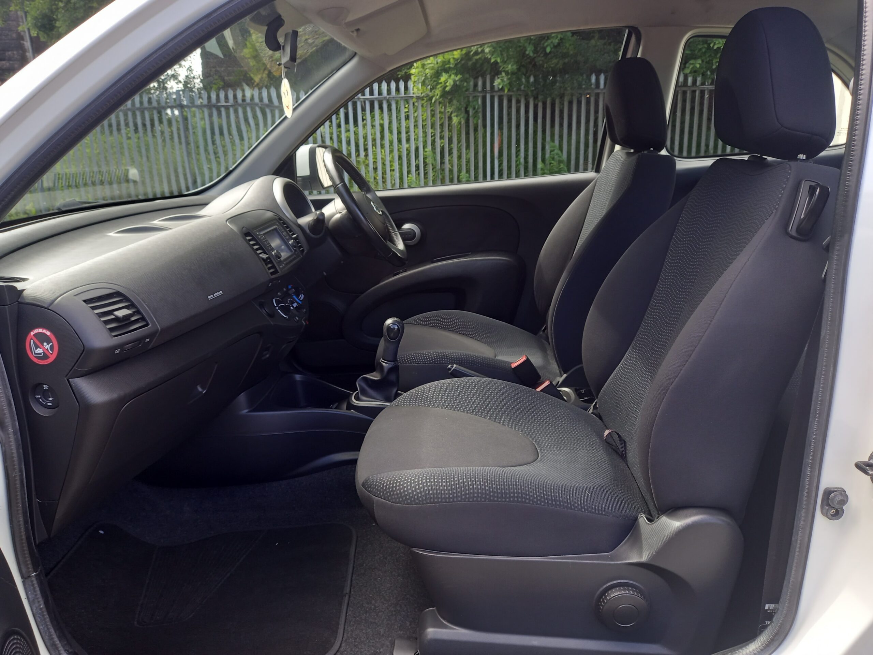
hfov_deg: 69.4
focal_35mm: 25
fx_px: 630
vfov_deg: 54.9
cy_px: 328
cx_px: 436
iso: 50
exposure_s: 1/60
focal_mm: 4.6
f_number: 2
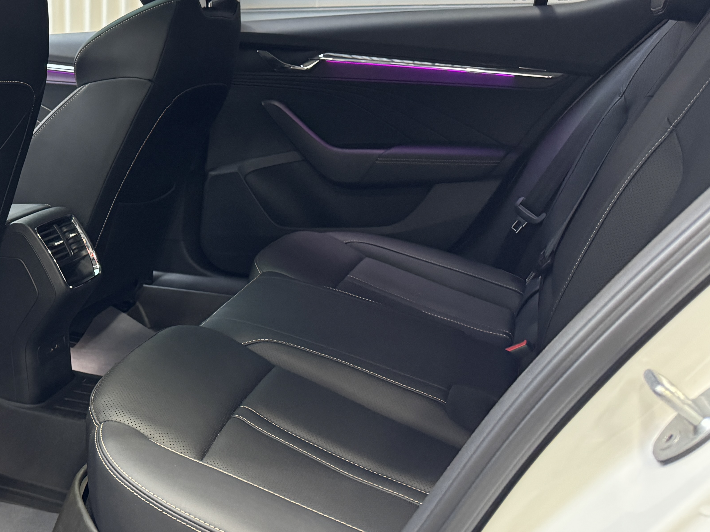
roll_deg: +1.9
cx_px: 93
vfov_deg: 33.4
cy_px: 202
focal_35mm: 43
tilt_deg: -10.3
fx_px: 882
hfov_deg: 41.0
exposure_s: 1/50
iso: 640
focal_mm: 6.76
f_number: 1.78
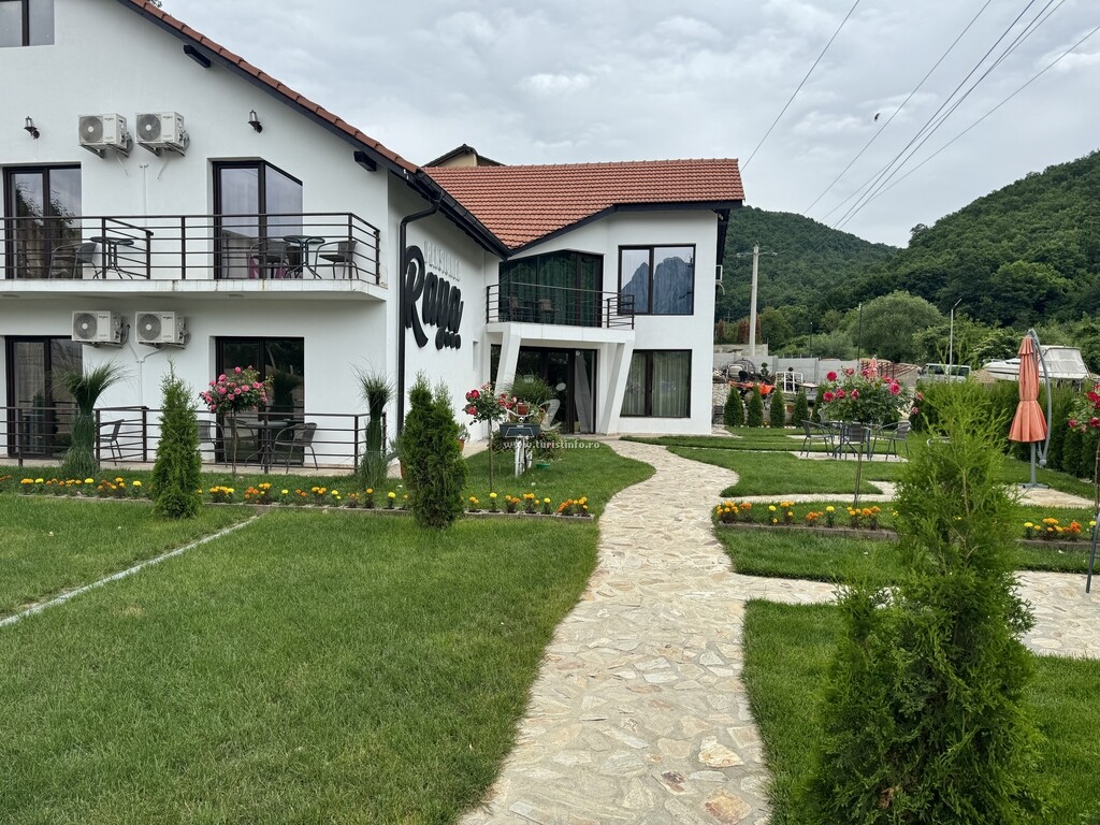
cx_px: 550
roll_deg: -0.2
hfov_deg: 71.6
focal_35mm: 24
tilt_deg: -1.0
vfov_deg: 56.8
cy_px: 412
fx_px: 763
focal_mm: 6.76
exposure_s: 1/1339
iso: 80
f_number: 1.78
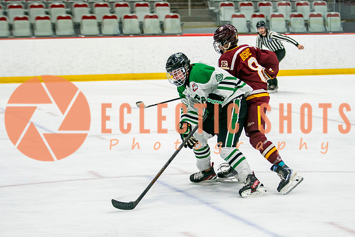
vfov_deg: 10.7
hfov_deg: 16.0
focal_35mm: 128
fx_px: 1262
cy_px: 139
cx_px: 197
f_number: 2.8
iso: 640
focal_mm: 88
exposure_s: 1/640
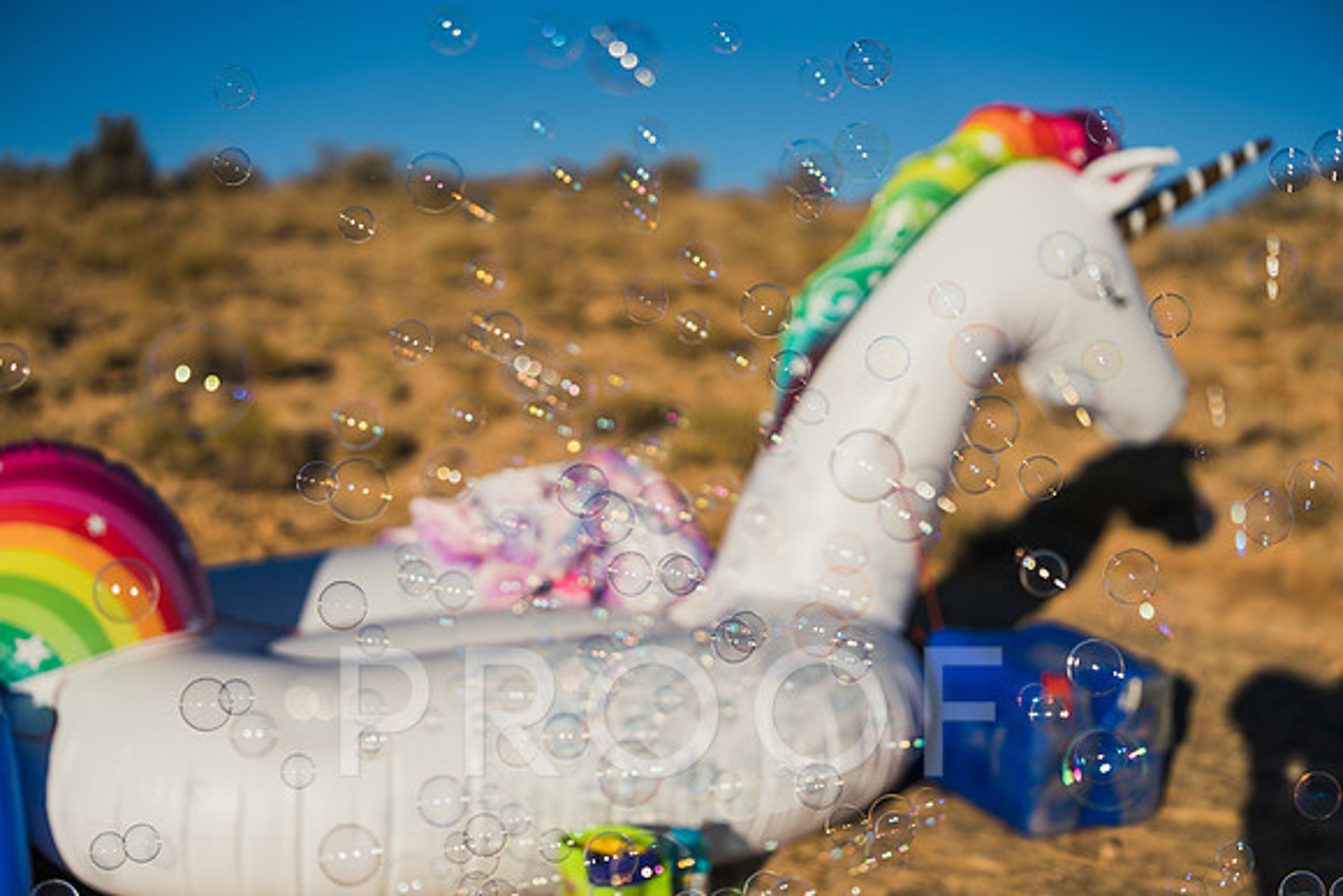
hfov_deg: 38.6
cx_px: 672
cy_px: 448
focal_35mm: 51
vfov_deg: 26.3
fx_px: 1915
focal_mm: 50
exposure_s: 1/3200
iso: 100
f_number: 2.2
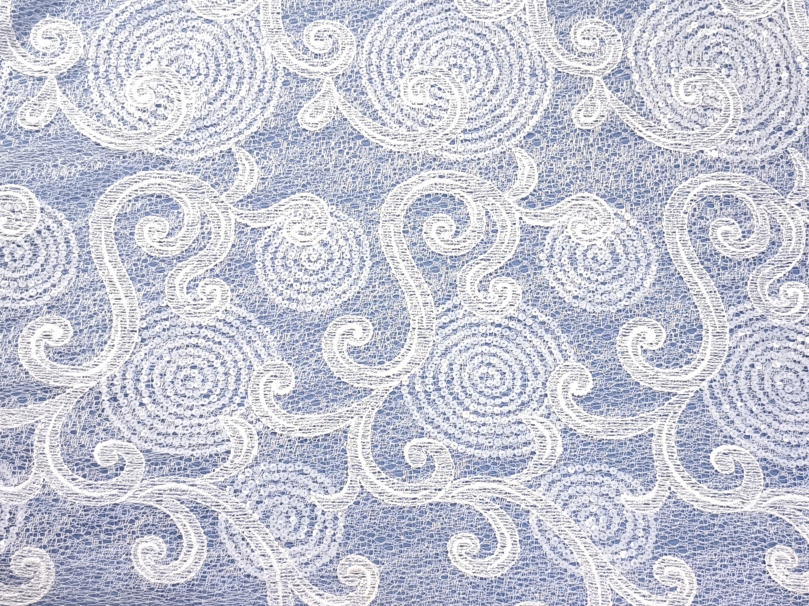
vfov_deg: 24.0
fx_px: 1426
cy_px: 303
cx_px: 404
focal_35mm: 61
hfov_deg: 31.7
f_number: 1.6
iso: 250
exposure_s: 1/100
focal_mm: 6.57
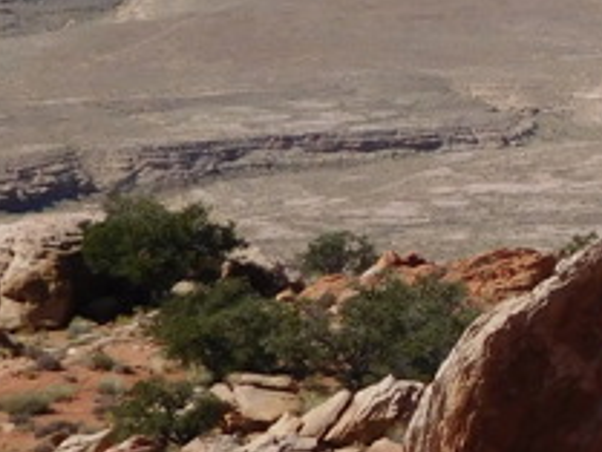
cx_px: 1398
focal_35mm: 316
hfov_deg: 6.0
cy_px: -210
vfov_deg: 4.7
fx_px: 5499
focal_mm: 11.1
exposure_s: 1/1250
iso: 125
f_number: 4.4
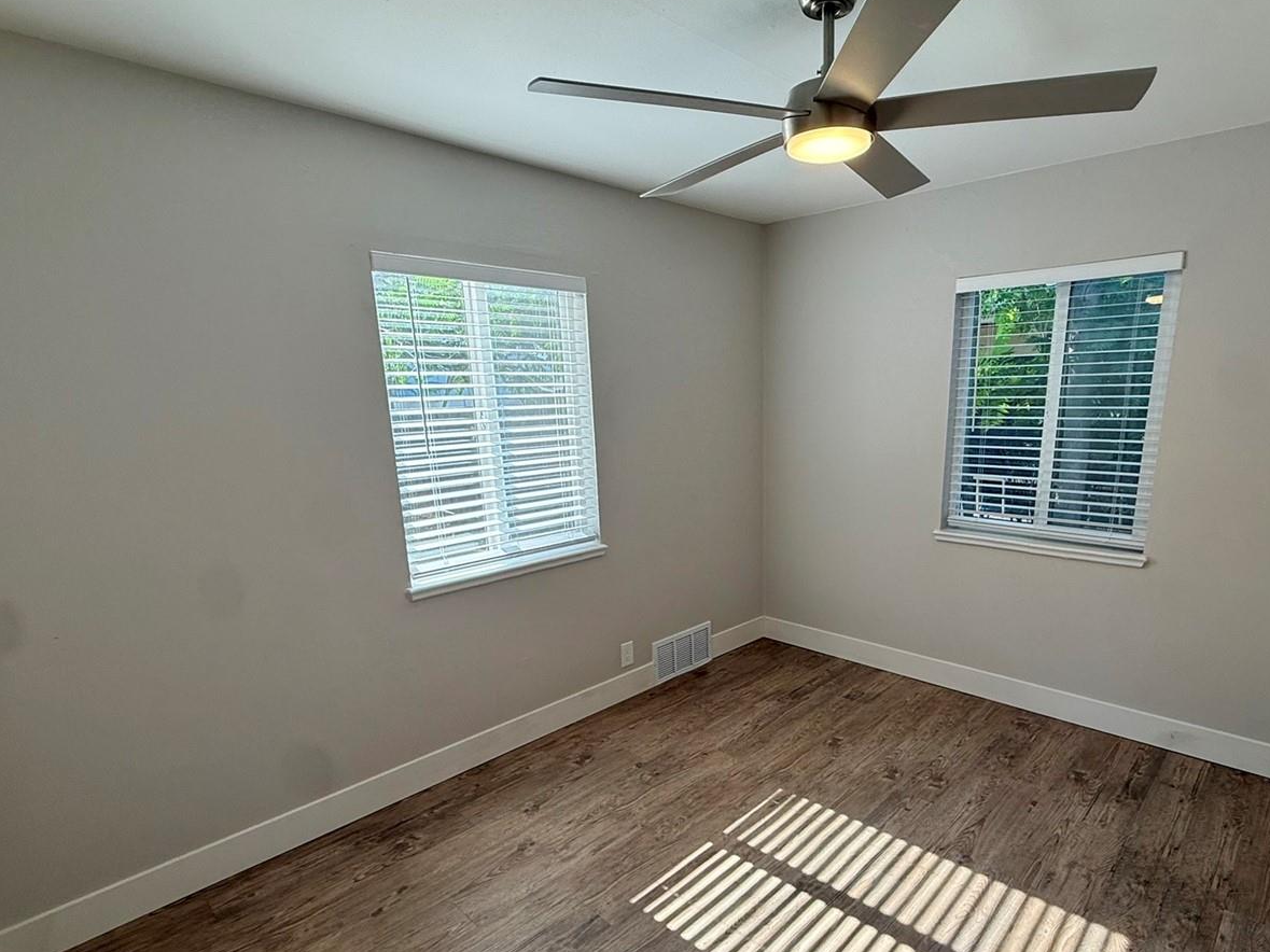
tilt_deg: -13.7
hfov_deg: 84.0
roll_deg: +0.7
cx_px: 740
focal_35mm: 19
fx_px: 697
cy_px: 552
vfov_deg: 68.2
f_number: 2.2
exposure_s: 1/150
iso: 64
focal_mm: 2.22
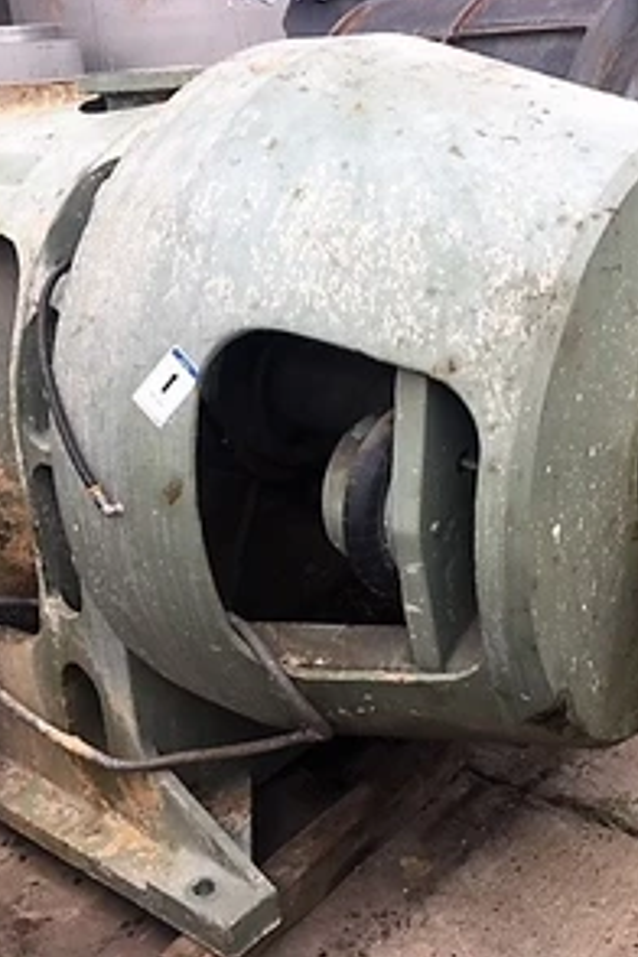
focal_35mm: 41
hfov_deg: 32.6
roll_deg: +2.7
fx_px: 1090
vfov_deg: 47.4
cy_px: 472
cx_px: 365
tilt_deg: -21.1
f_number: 2.2
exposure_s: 1/120
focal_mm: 4.15
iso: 40
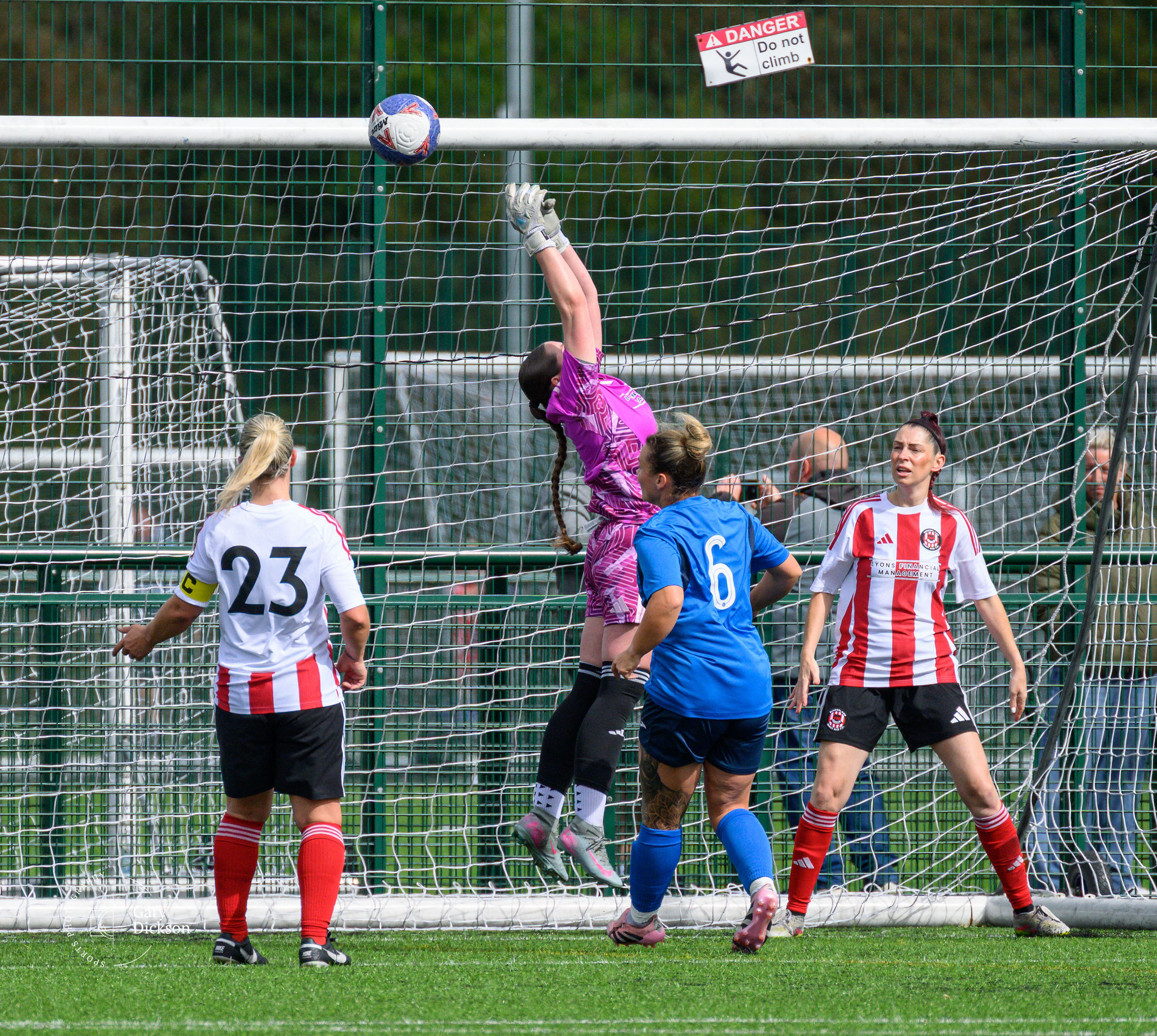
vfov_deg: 1.8
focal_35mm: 901
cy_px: 492
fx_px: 32337
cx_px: 628
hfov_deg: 2.0
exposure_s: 1/2500
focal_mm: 400
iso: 560
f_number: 5.6
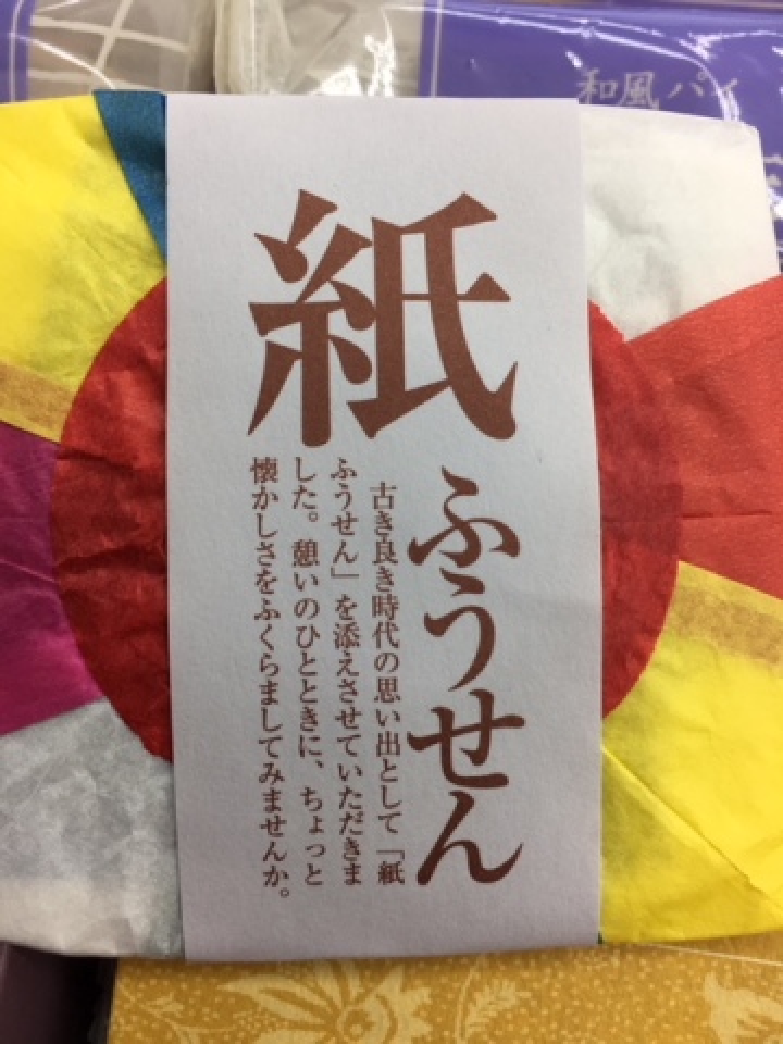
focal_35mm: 29
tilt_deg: -73.7
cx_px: 392
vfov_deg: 61.7
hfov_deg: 48.2
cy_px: 522
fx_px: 875
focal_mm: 4.15
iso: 32
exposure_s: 1/60
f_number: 2.2
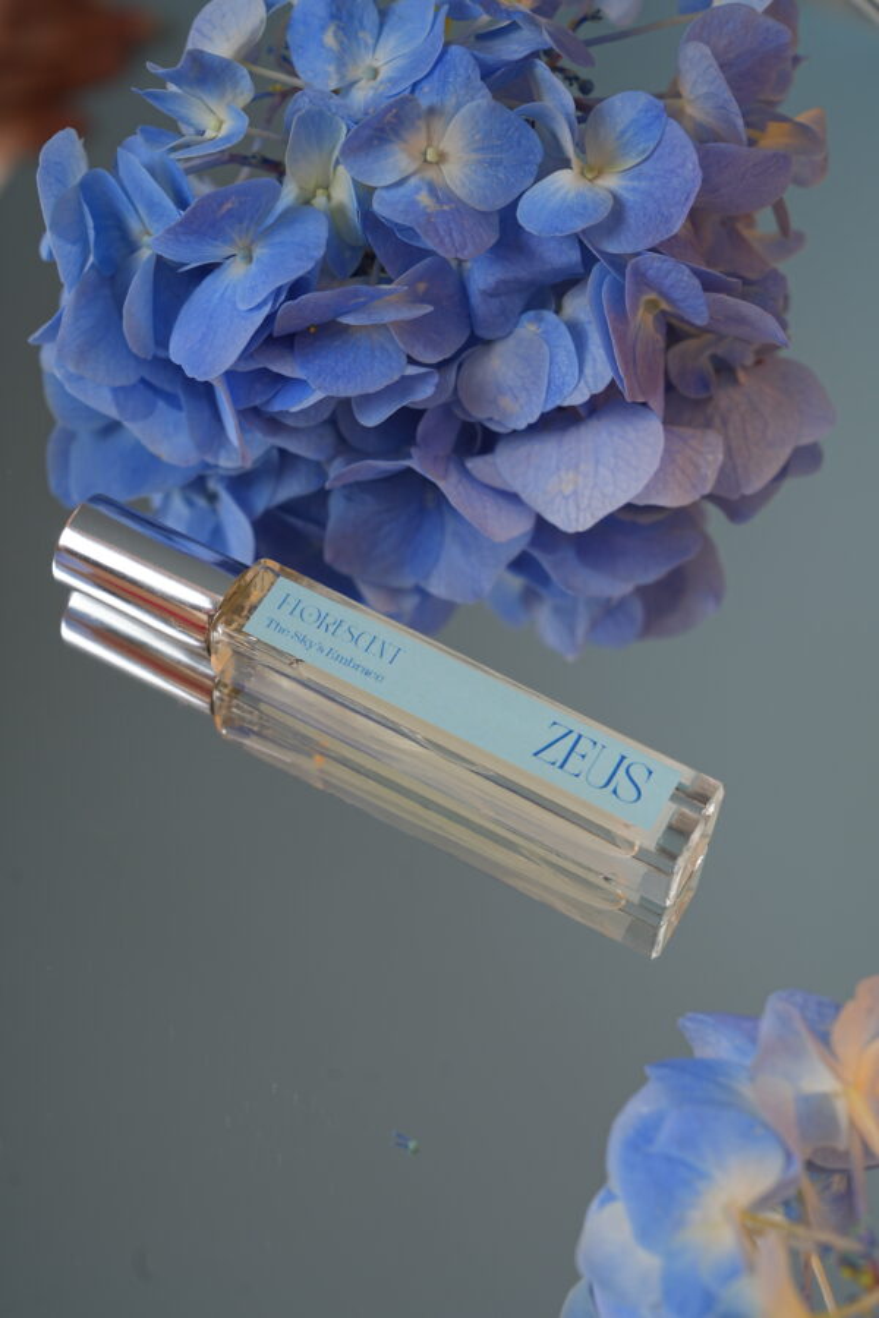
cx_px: 440
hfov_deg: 19.5
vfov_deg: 28.8
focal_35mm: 70
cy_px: 659
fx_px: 2564
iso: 160
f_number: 7.1
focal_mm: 70
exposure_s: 1/125
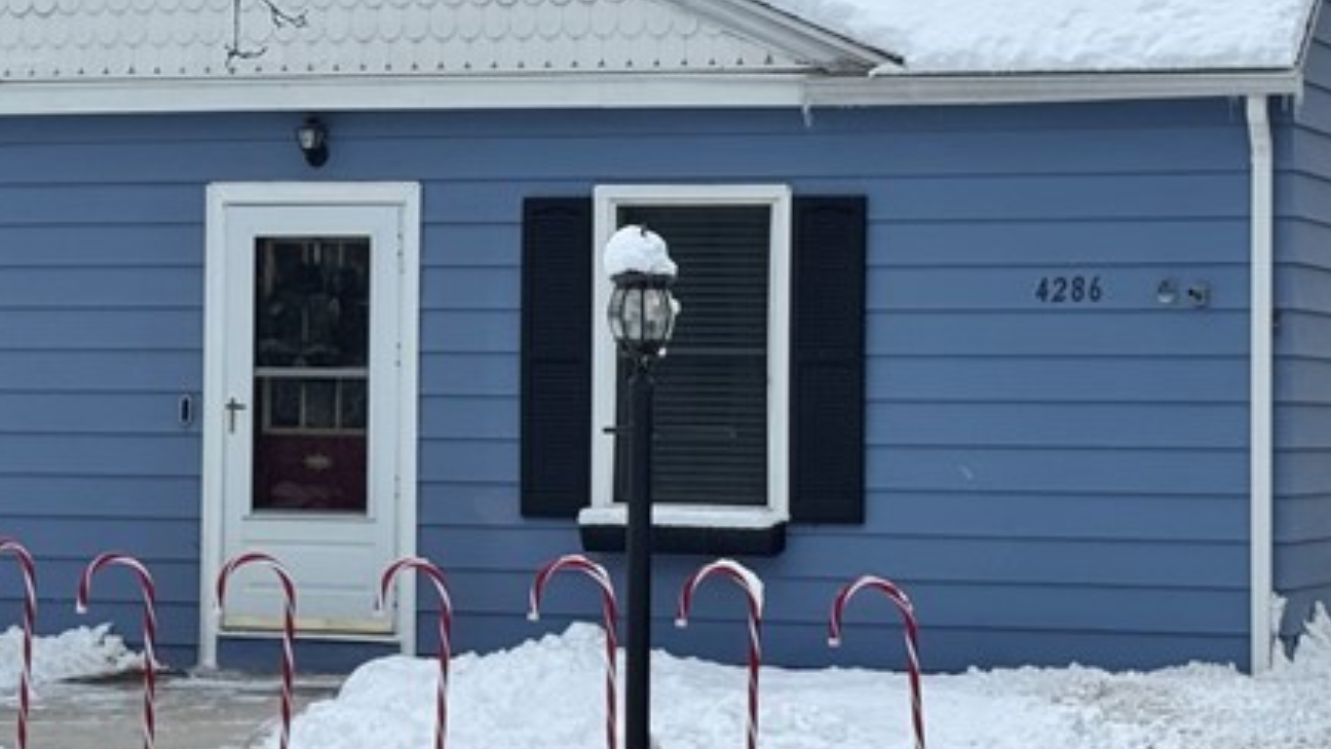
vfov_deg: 9.8
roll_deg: -0.3
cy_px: 277
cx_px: 598
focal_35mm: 124
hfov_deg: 17.3
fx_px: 4376
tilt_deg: +1.0
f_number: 1.78
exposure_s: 1/926
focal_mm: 6.76
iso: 64
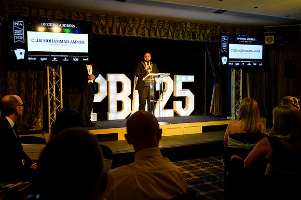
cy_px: 100
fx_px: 277
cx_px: 150
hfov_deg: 57.1
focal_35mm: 33
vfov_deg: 39.8
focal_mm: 32.5
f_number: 4
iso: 1250
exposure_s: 1/125
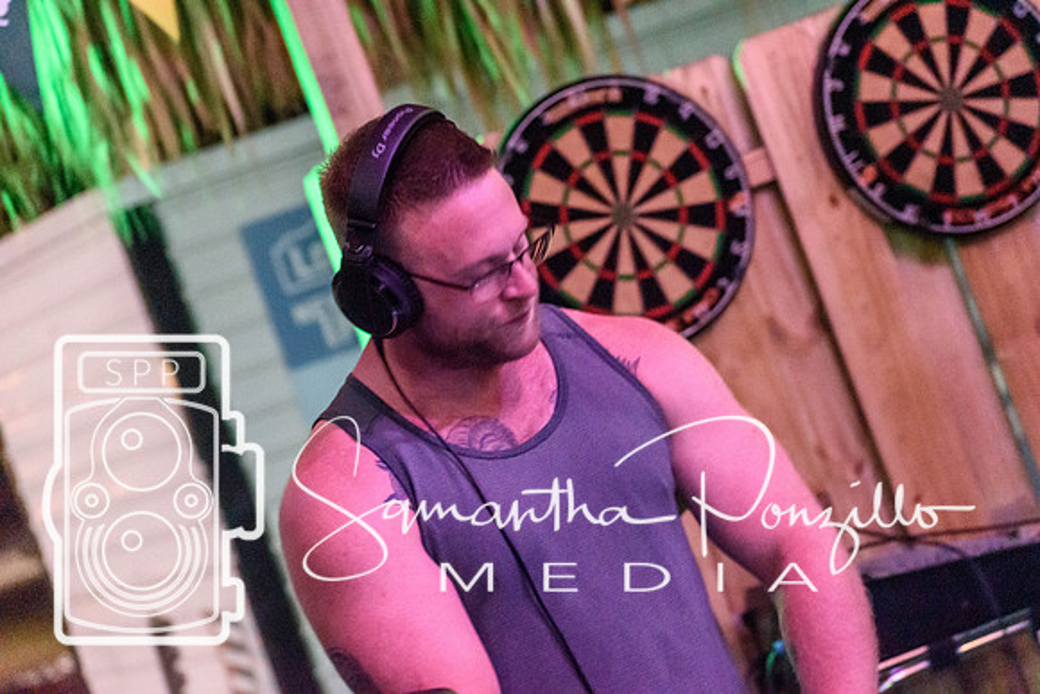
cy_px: 347
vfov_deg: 8.2
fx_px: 4854
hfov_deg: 12.2
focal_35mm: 168
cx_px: 520
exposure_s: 1/40
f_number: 4.8
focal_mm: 112
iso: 12800
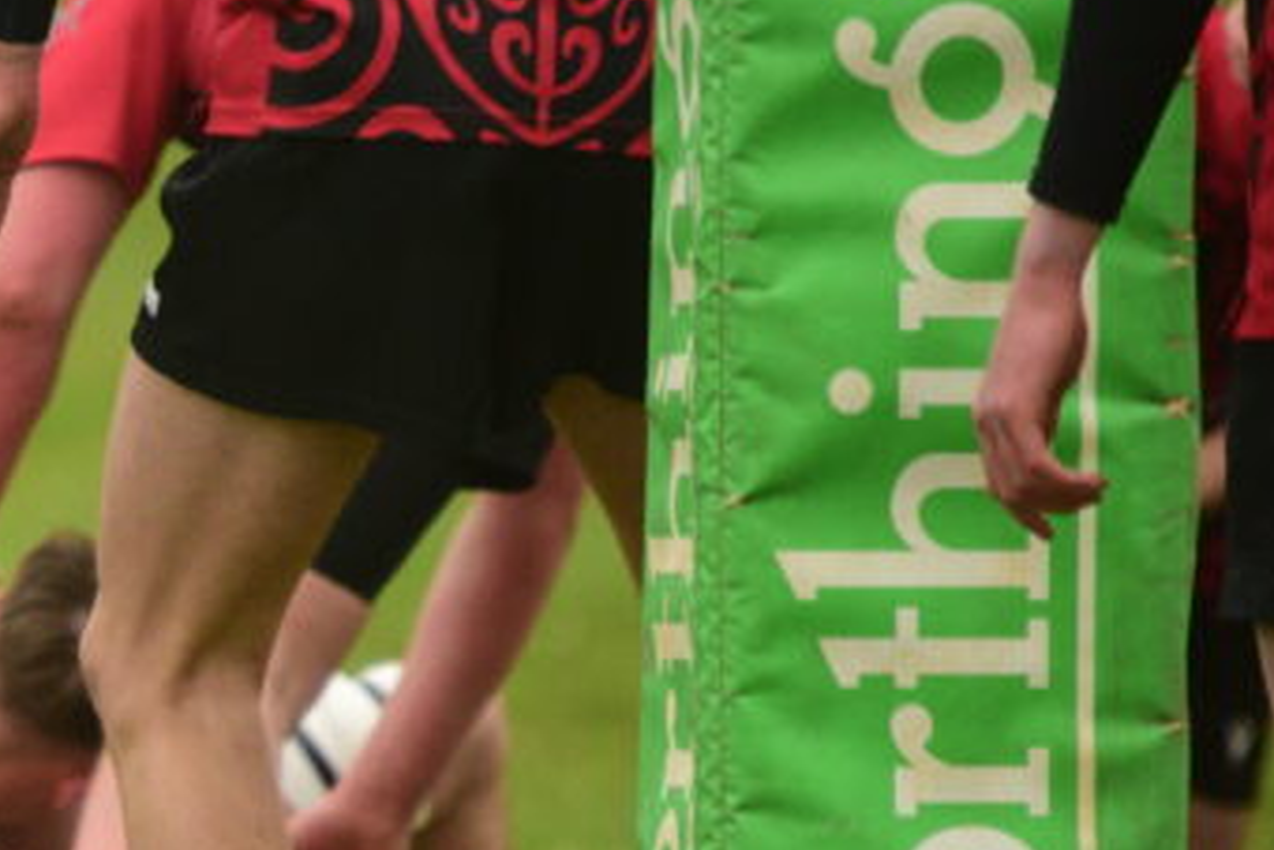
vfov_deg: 1.1
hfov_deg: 1.7
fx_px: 42589
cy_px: 919
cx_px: -378
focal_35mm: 1203
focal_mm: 400
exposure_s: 1/1600
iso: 1600
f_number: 5.6
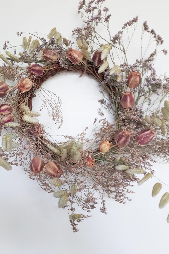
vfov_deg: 63.7
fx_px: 204
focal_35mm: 29
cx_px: 77
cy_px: 127
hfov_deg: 44.9
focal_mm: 3.6
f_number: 1.9
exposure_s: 1/33
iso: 40
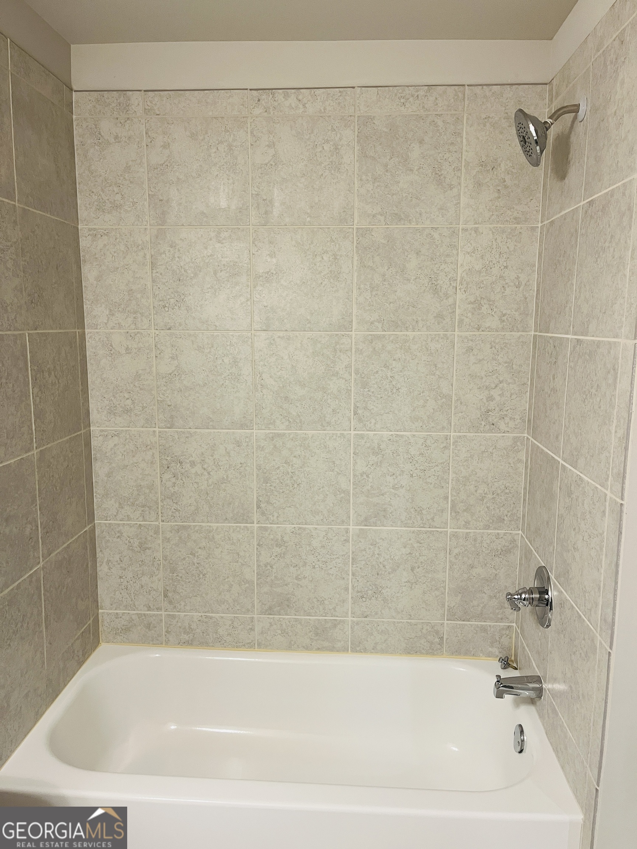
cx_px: 318
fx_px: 638
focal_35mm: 26
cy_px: 424
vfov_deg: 67.3
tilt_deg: -10.6
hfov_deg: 53.1
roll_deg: +0.4
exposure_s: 1/60
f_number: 1.6
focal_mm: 5.1
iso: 160
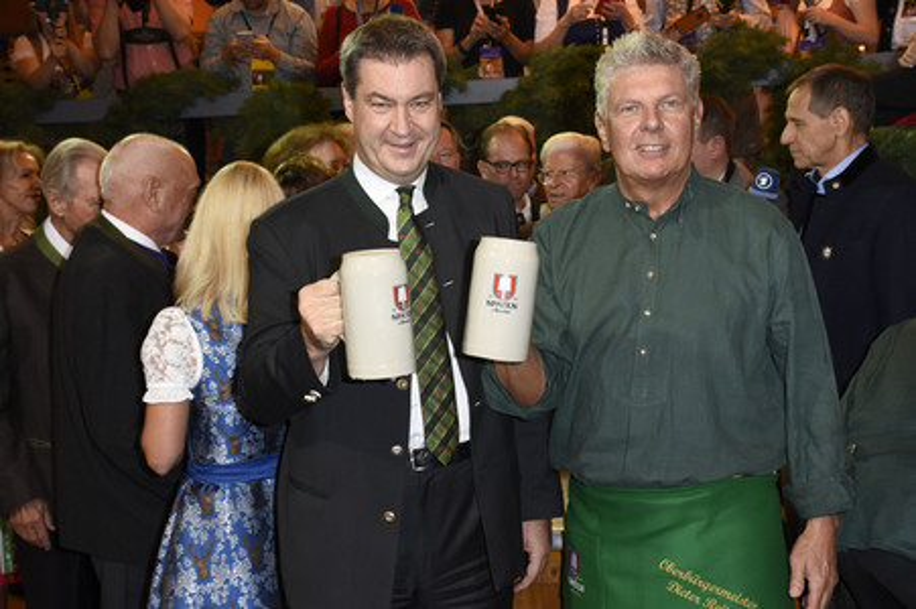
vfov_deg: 25.7
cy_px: 304
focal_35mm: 52
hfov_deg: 37.9
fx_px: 1335
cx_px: 458
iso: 1000
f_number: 6.3
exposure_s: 1/160
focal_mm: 35
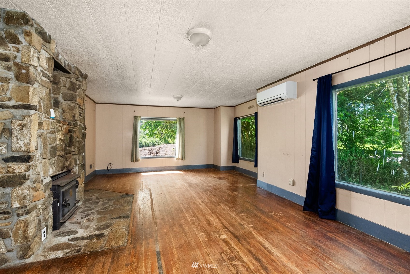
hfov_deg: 96.7
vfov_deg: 73.8
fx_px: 182
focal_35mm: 16
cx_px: 205
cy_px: 137
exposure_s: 1/3
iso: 500
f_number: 8
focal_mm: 16
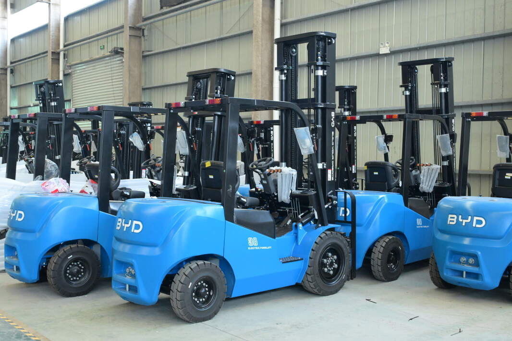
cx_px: 256
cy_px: 170
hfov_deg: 46.4
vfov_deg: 31.9
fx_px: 597
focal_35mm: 42
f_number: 4
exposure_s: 1/320
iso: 3200
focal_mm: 28.5
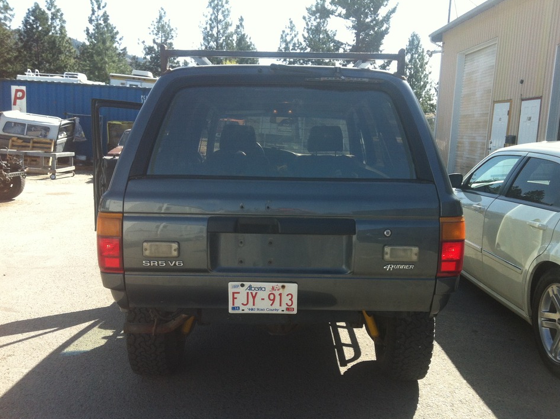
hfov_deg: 49.0
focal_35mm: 38
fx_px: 614
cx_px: 294
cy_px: 226
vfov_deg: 37.6
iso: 80
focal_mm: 3.85
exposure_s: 1/479
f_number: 2.8
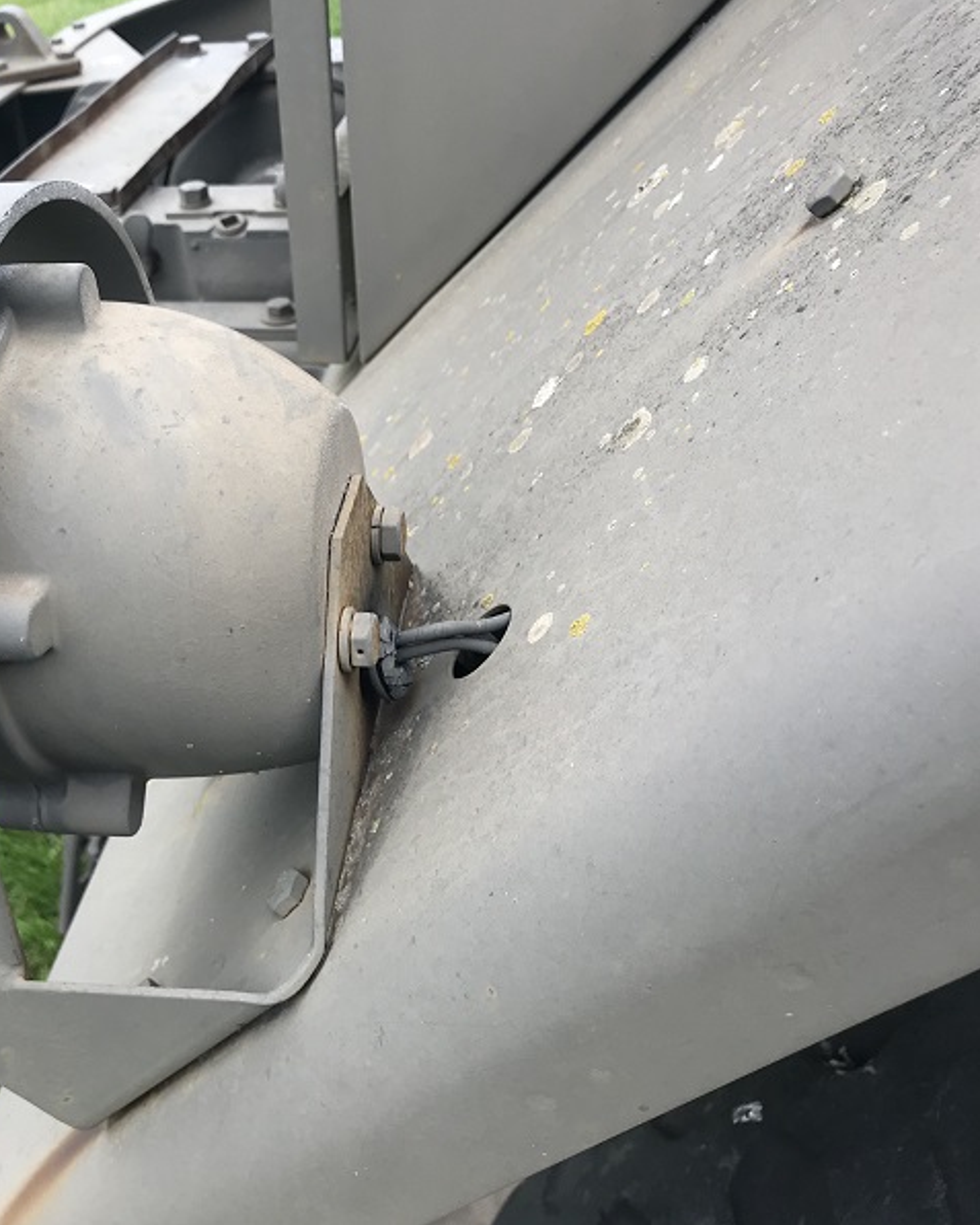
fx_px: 1341
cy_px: 618
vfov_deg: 49.1
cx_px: 248
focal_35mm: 37
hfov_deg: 39.1
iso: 20
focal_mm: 3.99
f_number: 1.8
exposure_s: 1/357
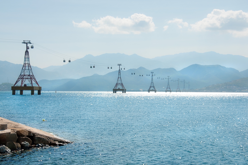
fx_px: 495
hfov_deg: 28.1
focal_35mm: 72
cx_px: 124
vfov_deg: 18.9
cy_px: 82
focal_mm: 48
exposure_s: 1/500
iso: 200
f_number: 11
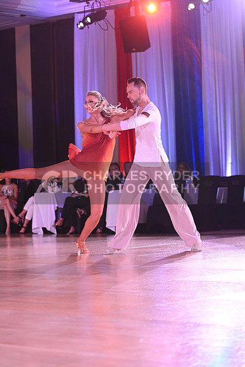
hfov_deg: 13.4
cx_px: 122
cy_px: 184
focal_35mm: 102
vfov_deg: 20.0
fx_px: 1041
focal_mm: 102
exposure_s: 1/200
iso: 1600
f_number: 4.5
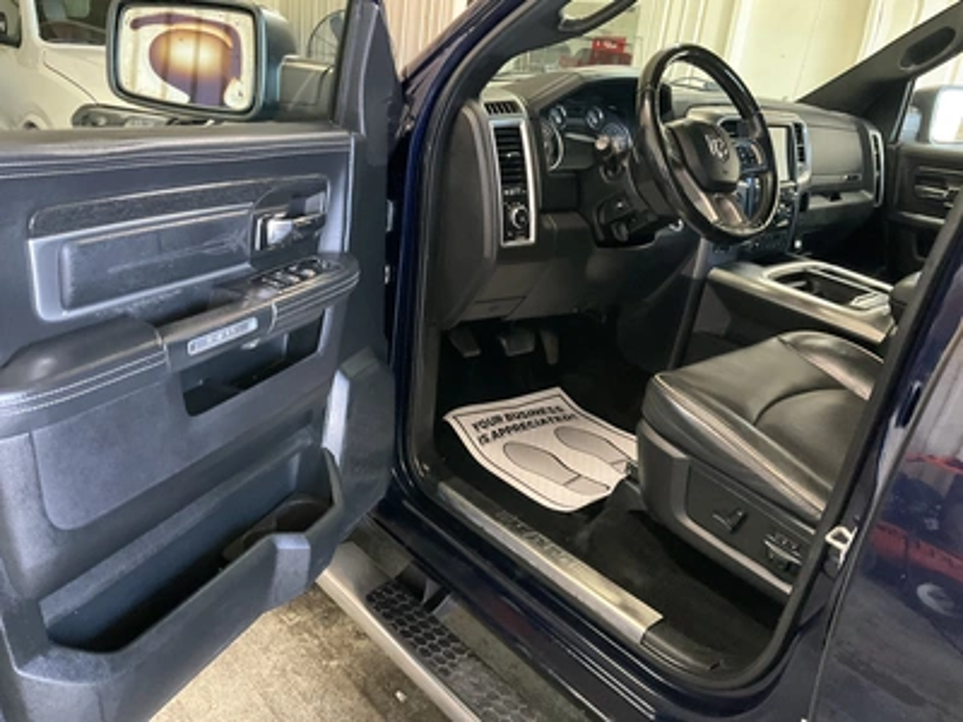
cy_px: 361
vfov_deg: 48.2
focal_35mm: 29
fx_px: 807
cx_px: 482
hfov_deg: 61.7
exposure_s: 1/30
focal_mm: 3
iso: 500
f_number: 1.8
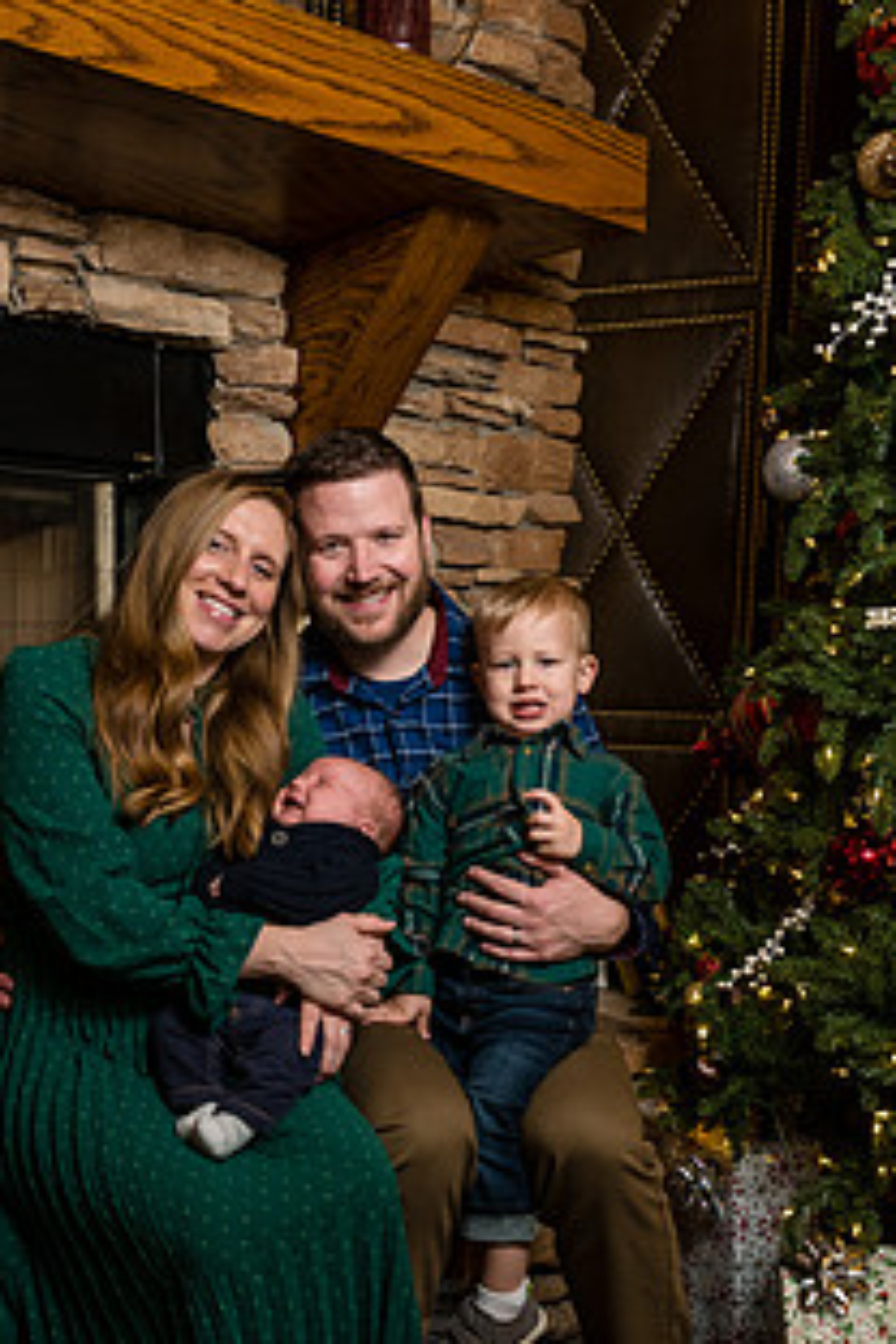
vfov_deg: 48.4
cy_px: 935
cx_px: 366
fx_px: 1456
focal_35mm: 39
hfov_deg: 34.1
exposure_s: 1/100
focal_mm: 27
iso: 640
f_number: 4.5
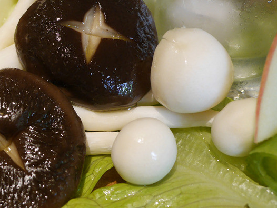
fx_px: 456
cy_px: 87
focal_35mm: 57
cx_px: 23
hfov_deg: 32.0
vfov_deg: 25.6
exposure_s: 1/60
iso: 800
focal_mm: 15
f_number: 4
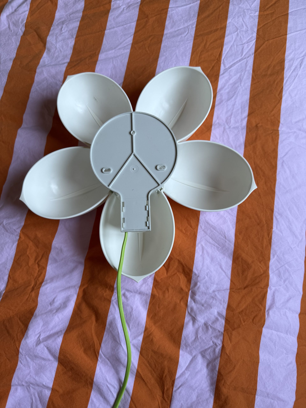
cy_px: 204
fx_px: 283
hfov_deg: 56.8
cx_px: 153
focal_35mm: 24
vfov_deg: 71.6
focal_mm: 6.76
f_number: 1.78
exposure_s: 1/121
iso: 100
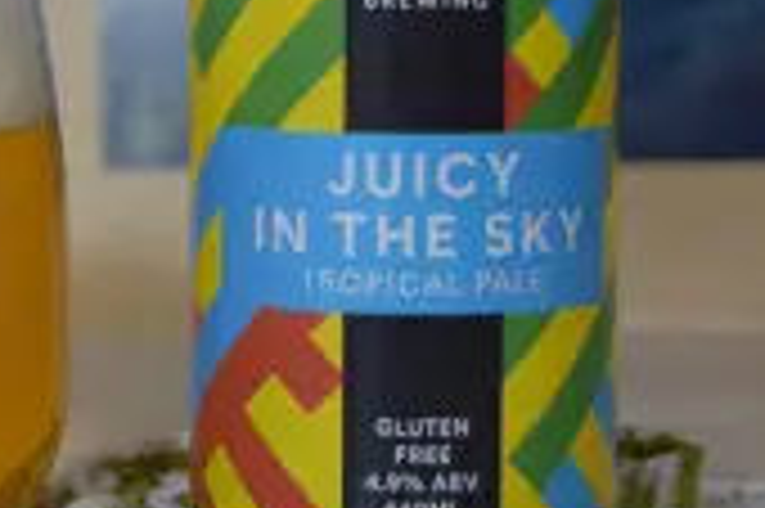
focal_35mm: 159
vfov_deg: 8.6
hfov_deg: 12.8
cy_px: 97
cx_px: 108
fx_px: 3379
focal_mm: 45
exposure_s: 1/60
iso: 800
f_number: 5.3
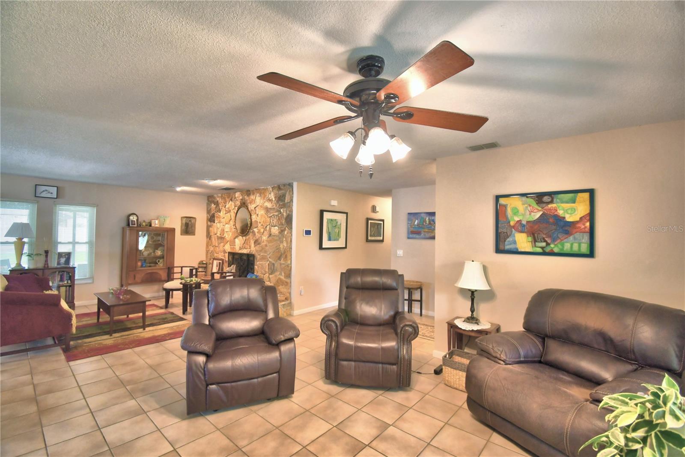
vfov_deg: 77.3
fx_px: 285
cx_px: 342
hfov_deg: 100.4
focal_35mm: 15
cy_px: 228
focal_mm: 10
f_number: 4.5
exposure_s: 1/30
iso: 400
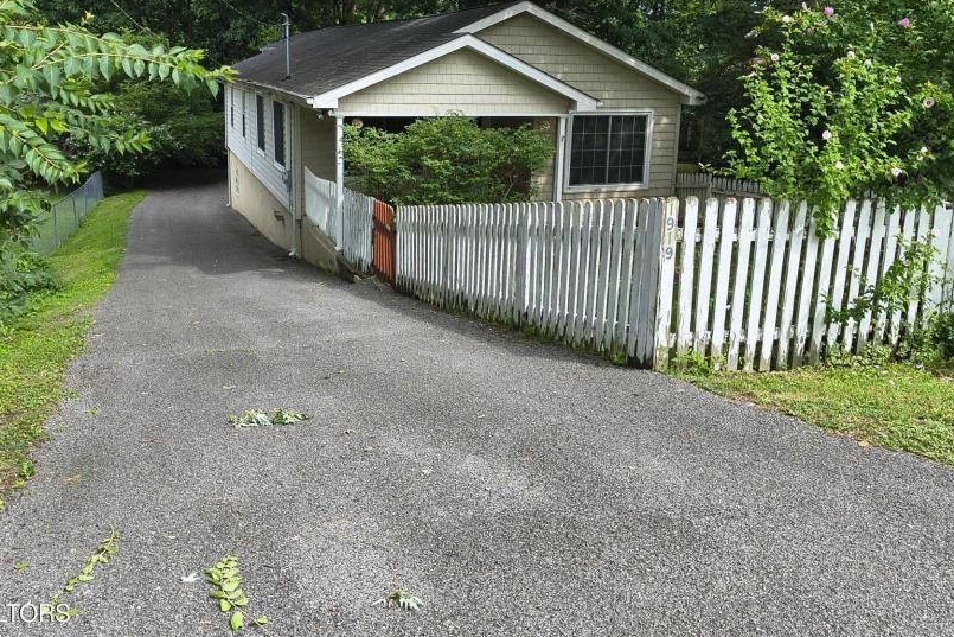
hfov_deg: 60.3
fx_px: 822
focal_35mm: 31
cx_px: 457
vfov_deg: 41.9
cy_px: 225
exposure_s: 1/462
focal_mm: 4.68
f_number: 1.7
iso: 100
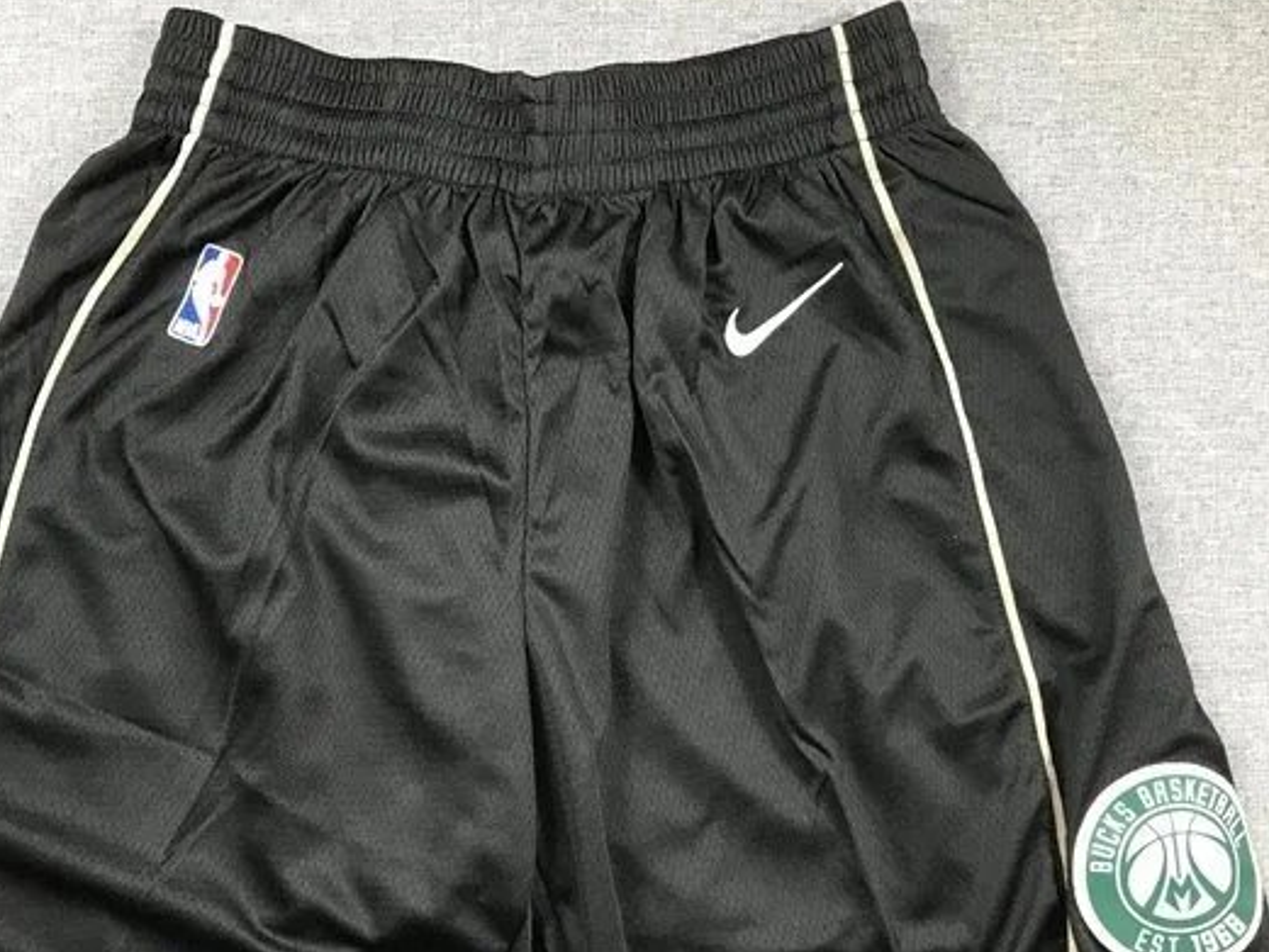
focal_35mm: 43
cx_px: 531
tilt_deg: -86.9
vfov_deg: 33.4
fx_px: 1577
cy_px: 618
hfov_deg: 43.7
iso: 32
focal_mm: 3.99
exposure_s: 1/33
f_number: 1.8
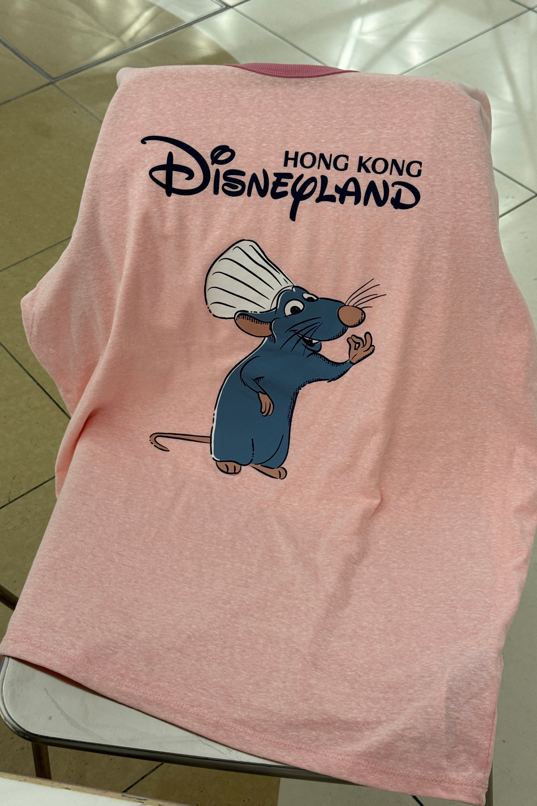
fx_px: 1119
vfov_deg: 39.6
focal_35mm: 50
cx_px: 291
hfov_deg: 27.0
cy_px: 403
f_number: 1.78
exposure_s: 1/61
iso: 80
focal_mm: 6.76
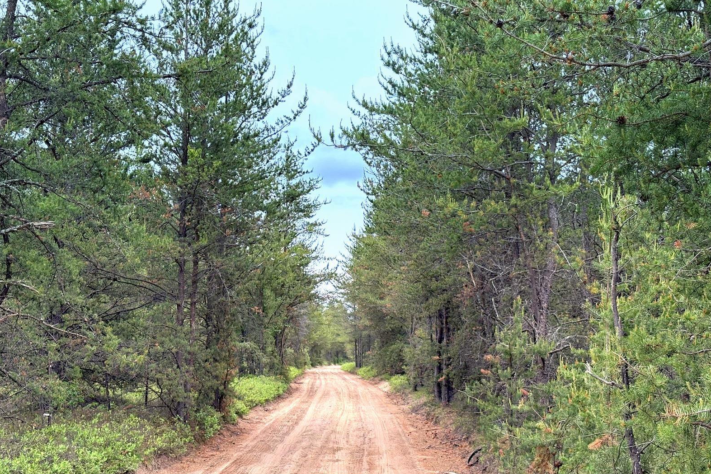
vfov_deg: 24.6
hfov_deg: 36.2
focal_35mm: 55
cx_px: 352
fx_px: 1086
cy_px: 234
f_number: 1.6
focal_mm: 5.96
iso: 50
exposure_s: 1/709
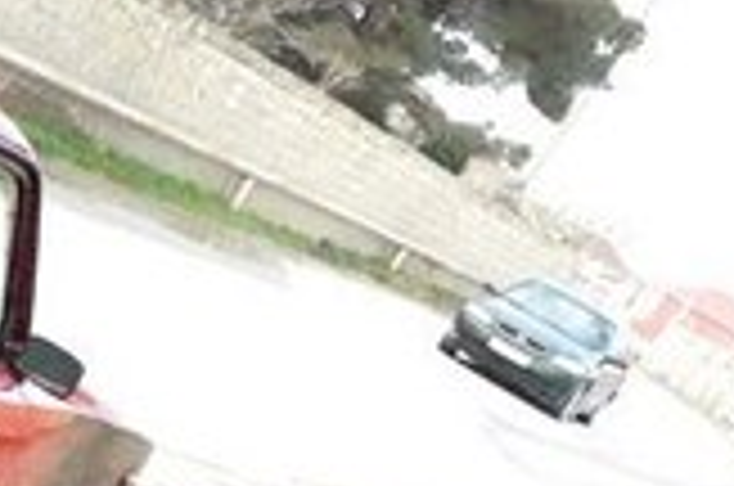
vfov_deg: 11.8
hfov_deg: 14.9
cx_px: -707
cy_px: 497
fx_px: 2320
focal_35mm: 114
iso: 800
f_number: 1.9
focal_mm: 3.6
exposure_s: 1/4464
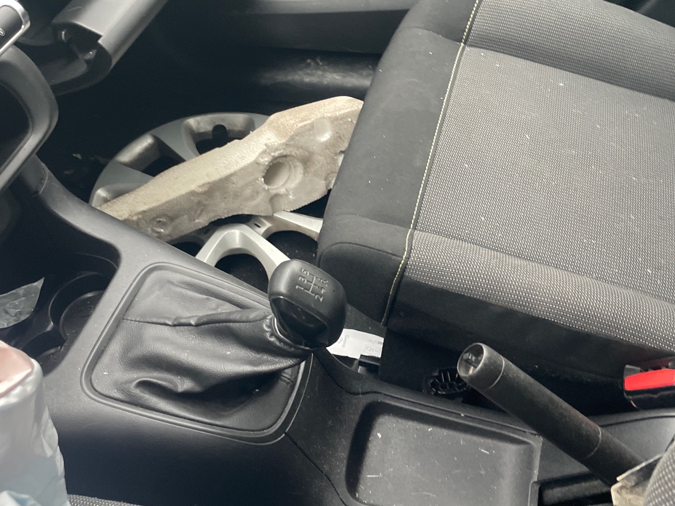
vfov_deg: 39.6
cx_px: 328
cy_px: 221
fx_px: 702
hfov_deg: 51.4
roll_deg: +5.8
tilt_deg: -39.8
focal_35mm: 36
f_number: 1.6
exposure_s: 1/60
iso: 250
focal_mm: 4.2
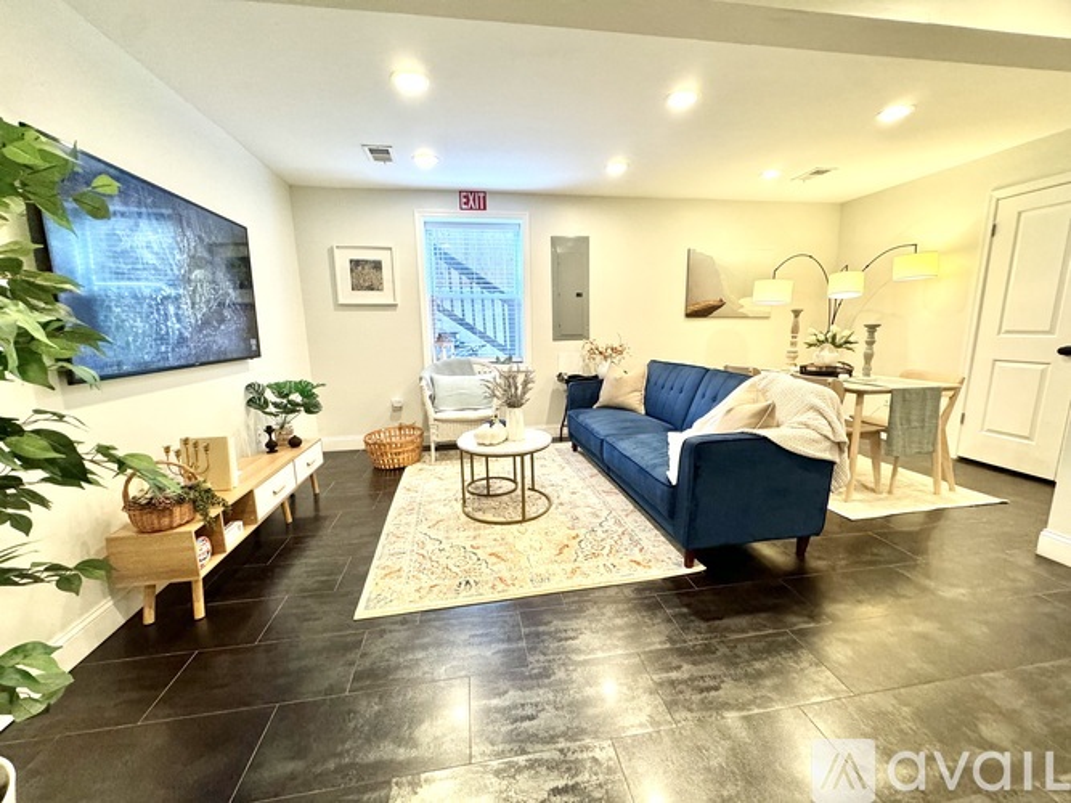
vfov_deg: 85.7
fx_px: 433
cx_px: 536
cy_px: 402
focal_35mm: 14
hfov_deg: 102.1
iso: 250
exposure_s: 1/120
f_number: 2.2
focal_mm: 2.22
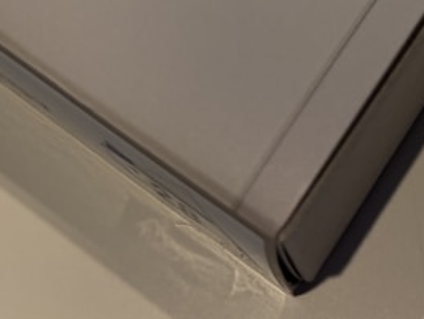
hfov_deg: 19.1
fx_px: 1226
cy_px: -257
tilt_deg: -58.4
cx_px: 429
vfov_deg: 13.3
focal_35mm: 100
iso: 80
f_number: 1.6
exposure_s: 1/60
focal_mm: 5.96
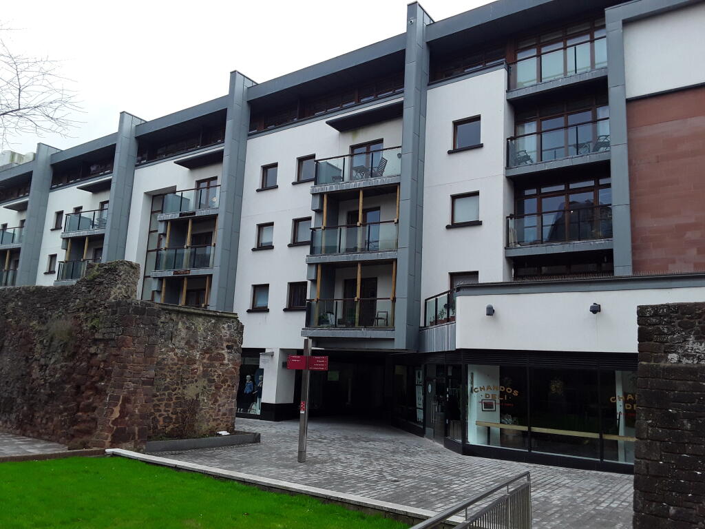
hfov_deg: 65.3
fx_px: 550
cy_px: 264
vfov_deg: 51.4
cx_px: 352
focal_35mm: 27
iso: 40
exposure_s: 1/159
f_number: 1.9
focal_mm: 2.91
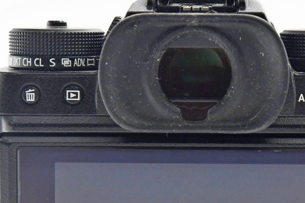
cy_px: 169
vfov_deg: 5.1
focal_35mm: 271
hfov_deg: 7.6
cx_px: 240
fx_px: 2295
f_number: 8
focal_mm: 70
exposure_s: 1/160
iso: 1250
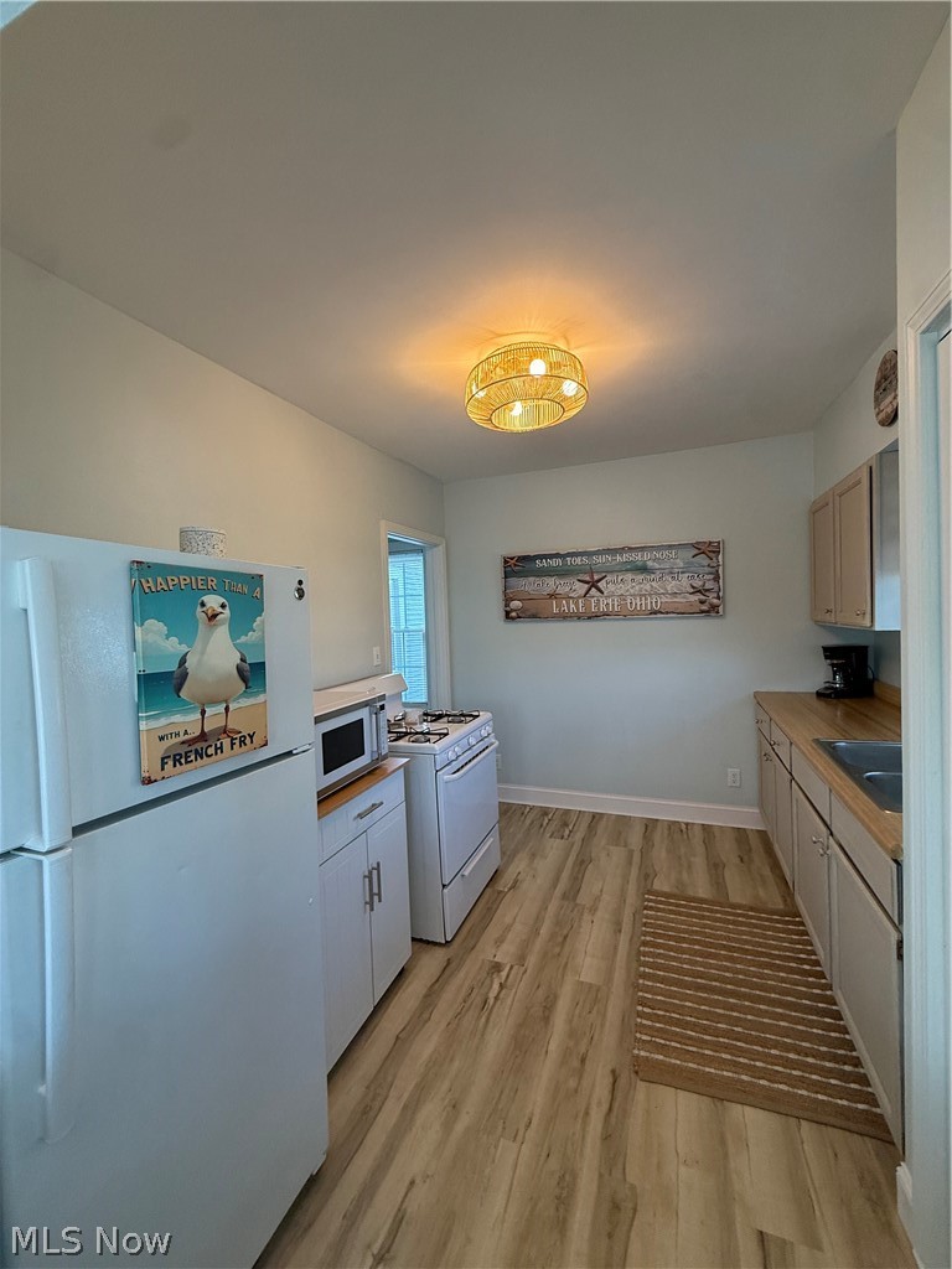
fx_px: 513
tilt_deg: -0.8
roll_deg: +0.5
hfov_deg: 85.7
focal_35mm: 14
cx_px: 476
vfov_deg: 102.1
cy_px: 634
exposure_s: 1/120
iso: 125
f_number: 2.2
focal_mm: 2.22
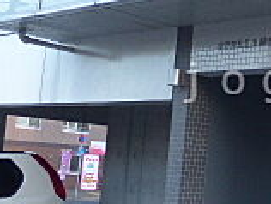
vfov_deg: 18.2
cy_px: 82
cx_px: 300
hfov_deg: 22.7
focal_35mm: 81
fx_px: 635
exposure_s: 1/125
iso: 100
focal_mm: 3.58
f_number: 2.8
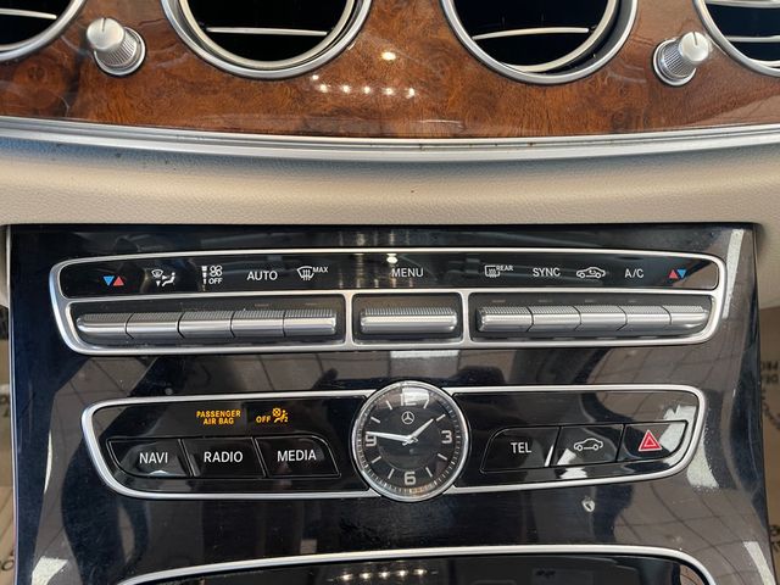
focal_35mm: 26
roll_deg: -1.9
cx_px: 390
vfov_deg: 53.1
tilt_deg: -34.9
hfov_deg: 67.3
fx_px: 586
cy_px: 292
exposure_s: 1/60
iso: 125
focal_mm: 4.2
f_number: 1.6
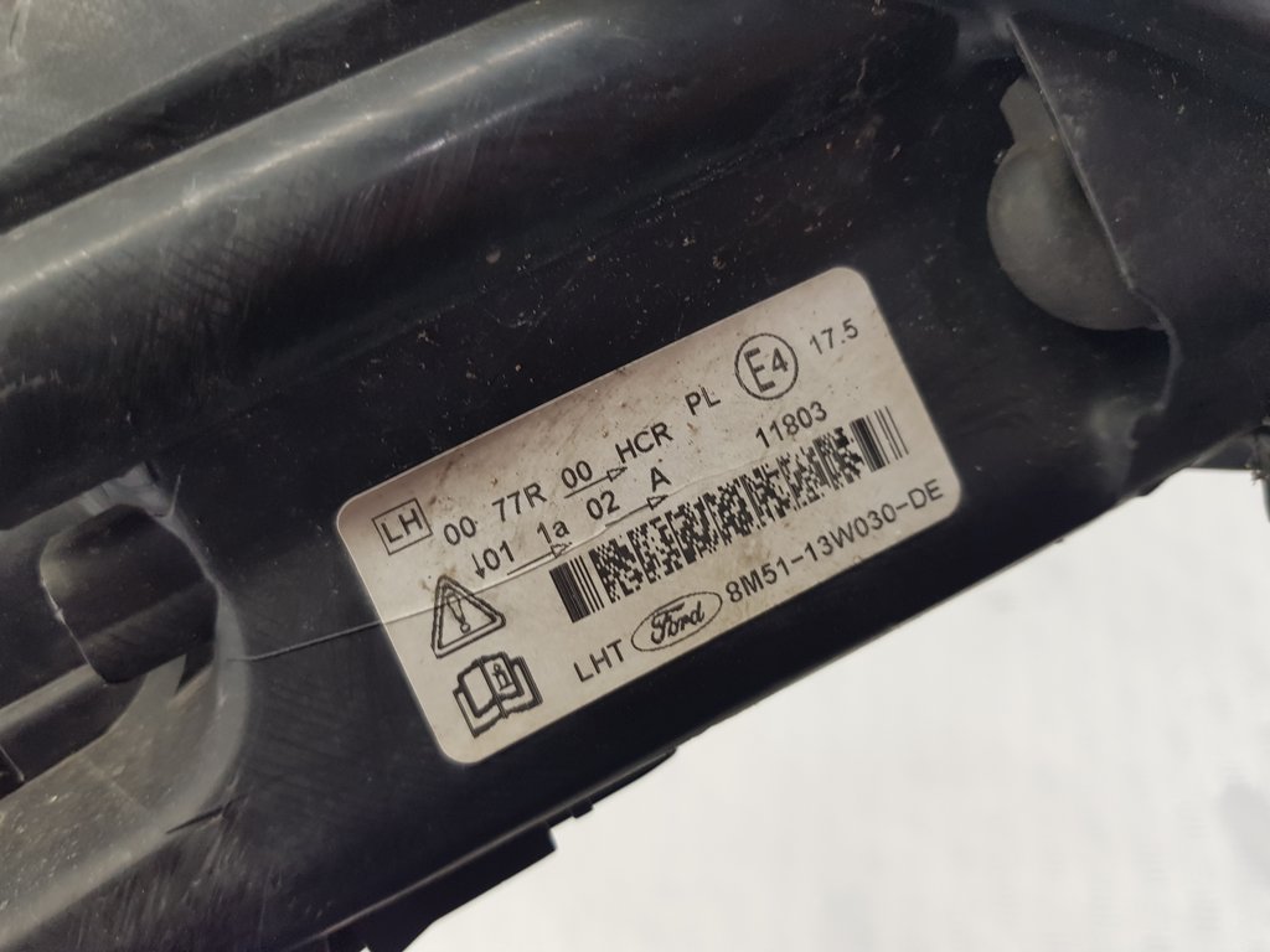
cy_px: 476
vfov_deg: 53.1
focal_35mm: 26
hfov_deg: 67.3
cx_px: 635
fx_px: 954
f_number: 1.7
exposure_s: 1/100
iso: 80
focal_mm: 4.2
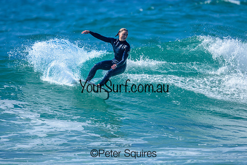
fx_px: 7548
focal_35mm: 1100
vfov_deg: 1.3
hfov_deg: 1.9
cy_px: 71
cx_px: 133
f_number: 6.3
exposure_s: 1/2500
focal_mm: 800
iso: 360
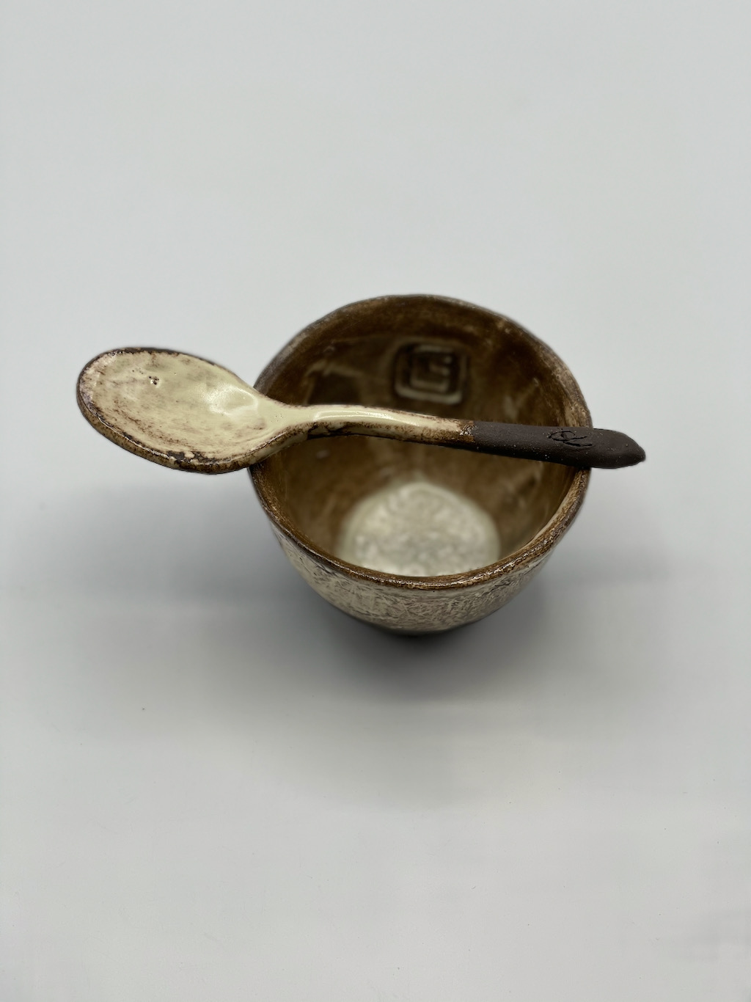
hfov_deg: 22.9
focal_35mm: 64
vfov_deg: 30.3
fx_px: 1852
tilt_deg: -58.1
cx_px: 376
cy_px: 501
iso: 25
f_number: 2.2
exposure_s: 1/121
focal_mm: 7.5
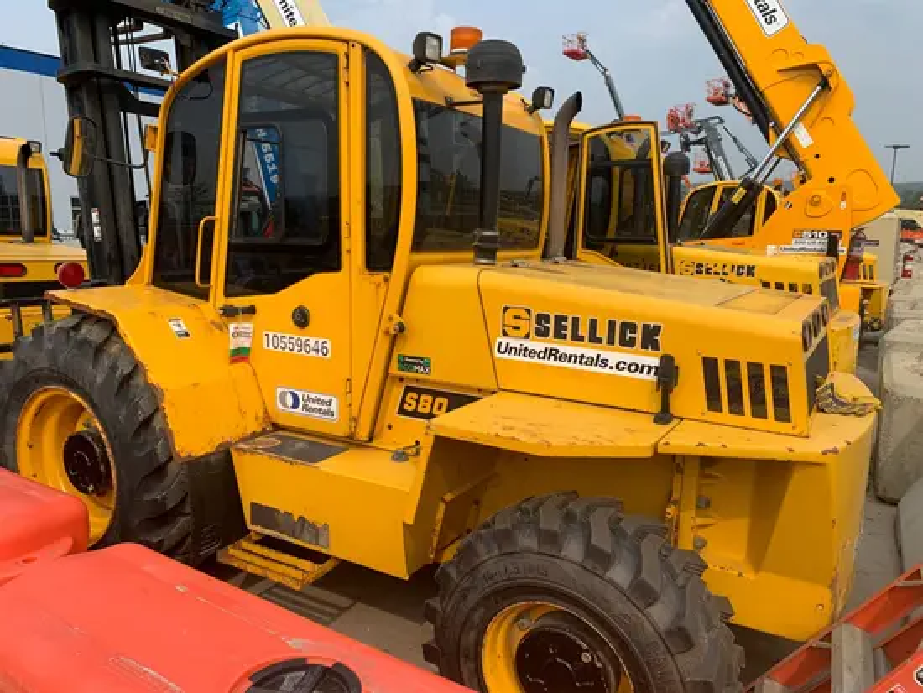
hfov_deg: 67.3
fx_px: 694
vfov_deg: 53.1
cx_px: 462
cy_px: 346
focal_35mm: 26
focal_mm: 4.25
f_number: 1.8
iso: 25
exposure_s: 1/1634
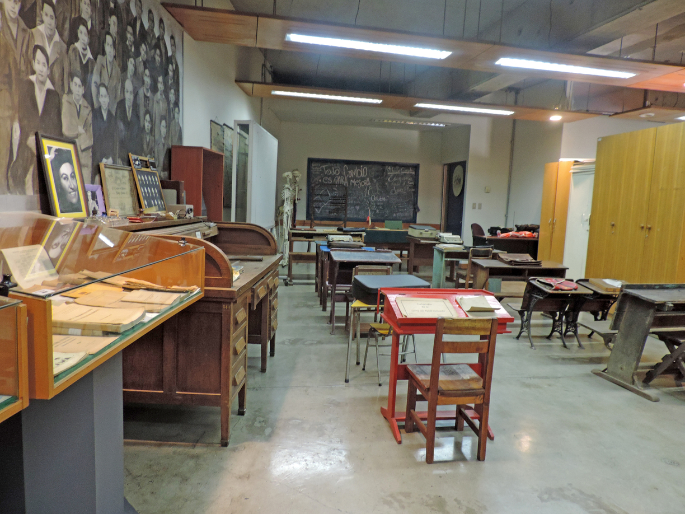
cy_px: 257
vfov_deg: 56.8
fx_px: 475
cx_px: 342
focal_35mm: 24
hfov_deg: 71.6
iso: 400
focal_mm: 4.3
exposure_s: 1/15
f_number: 3
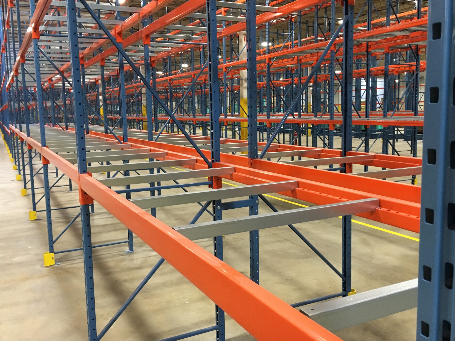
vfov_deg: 42.9
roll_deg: +2.2
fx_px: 434
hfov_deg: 55.4
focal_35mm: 33
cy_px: 164
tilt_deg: -6.7
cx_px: 232
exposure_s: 1/30
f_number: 2.2
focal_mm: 4.15
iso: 160
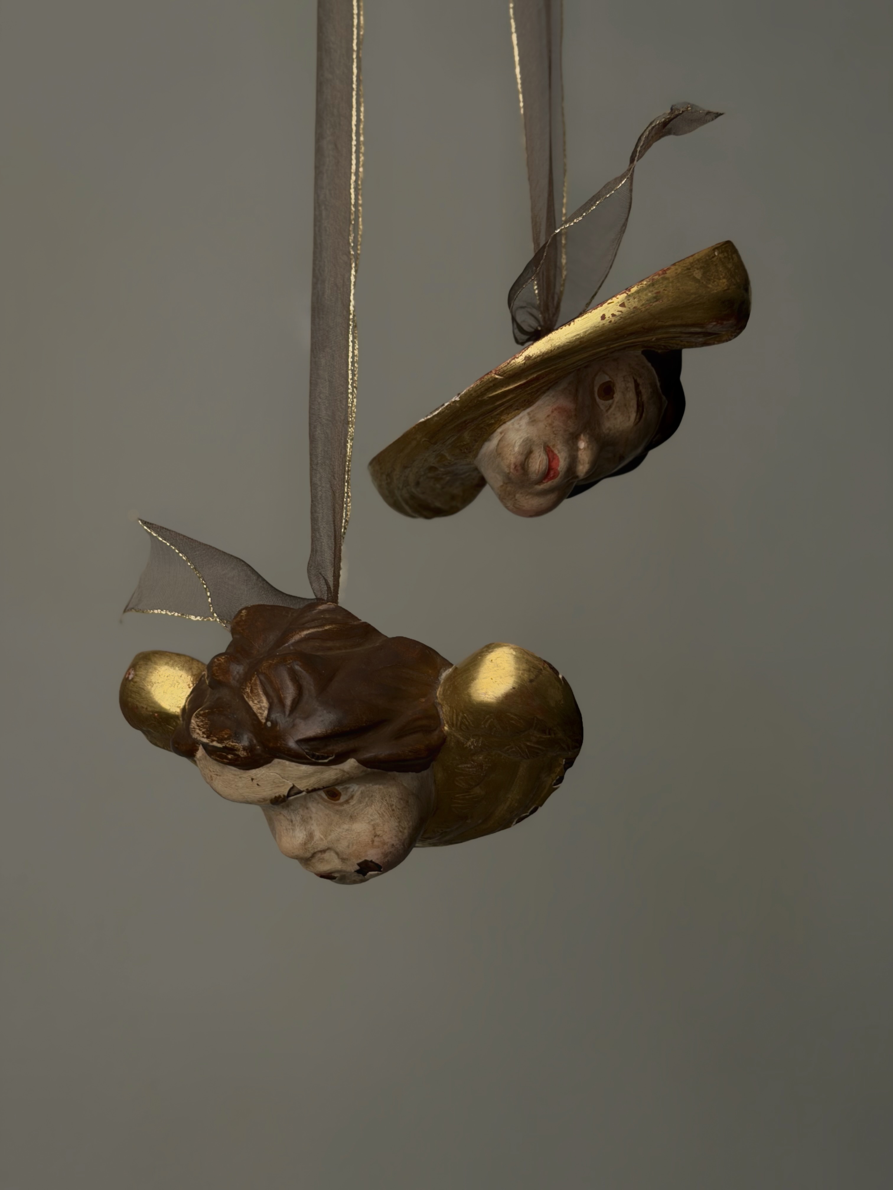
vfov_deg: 39.7
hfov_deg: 30.3
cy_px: 595
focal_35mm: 48
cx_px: 446
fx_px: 1651
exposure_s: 1/60
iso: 125
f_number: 1.78
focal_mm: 6.76
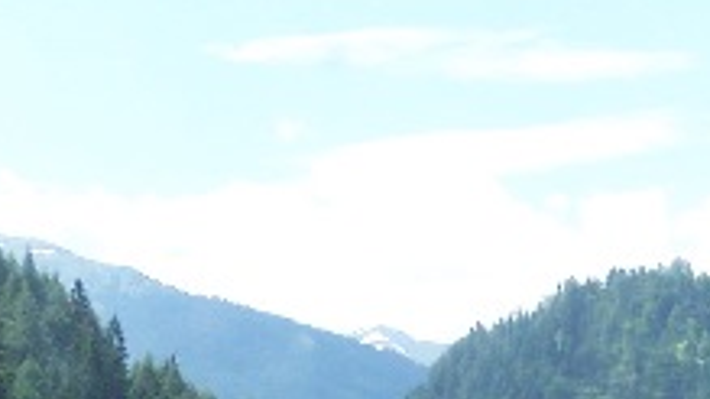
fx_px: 2842
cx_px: 571
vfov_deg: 7.6
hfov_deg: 14.2
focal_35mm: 151
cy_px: 856
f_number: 2.8
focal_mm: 8
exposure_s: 1/350
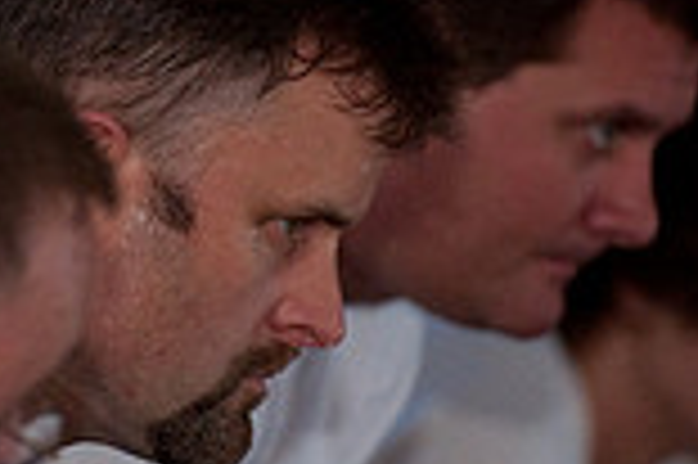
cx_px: 153
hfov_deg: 1.7
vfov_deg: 1.1
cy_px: 259
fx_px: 23958
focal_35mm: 1237
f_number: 5.3
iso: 800
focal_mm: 220
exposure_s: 1/200
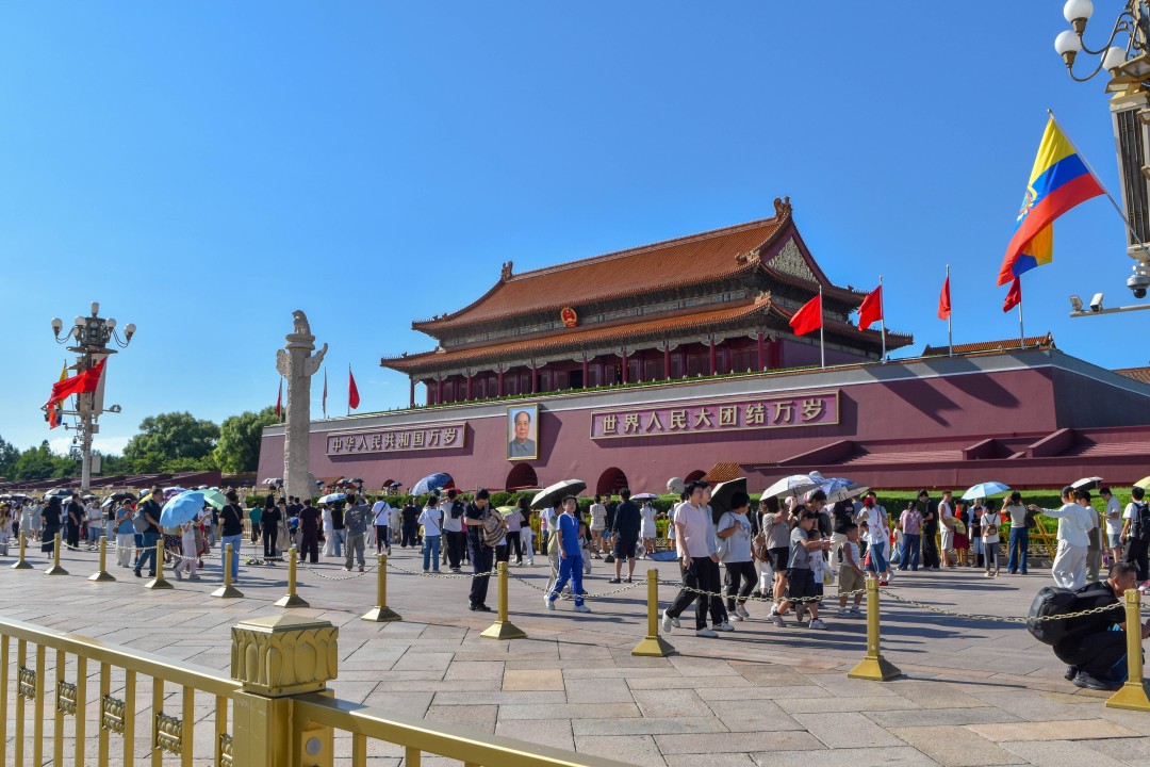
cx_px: 575
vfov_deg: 43.6
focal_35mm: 30
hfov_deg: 61.9
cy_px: 384
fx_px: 958
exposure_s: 1/2000
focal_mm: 20
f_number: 6.7
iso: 400
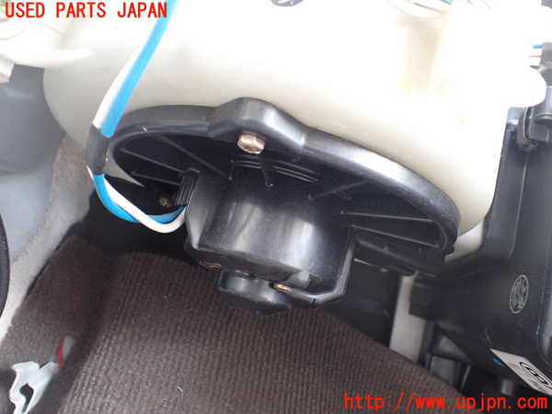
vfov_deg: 46.8
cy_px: 207
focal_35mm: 30
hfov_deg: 60.0
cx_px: 276
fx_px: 478
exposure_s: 1/50
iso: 800
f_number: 2.3
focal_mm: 5.4
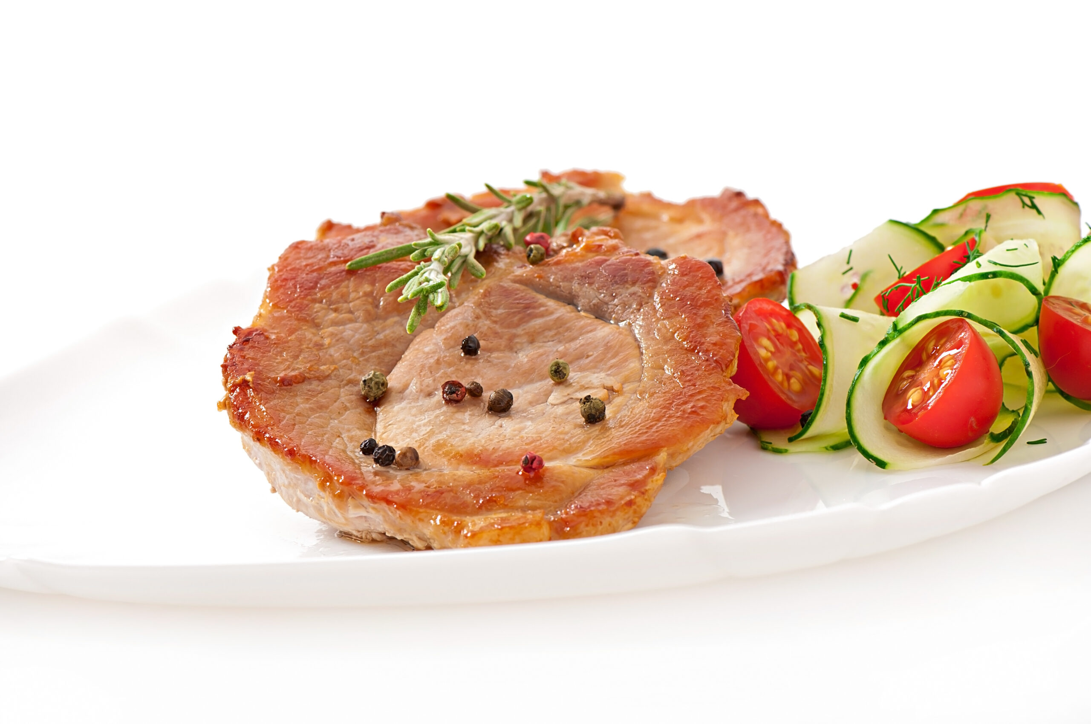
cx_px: 546
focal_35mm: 158
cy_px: 362
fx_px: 4767
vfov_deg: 8.7
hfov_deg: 13.1
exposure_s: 1/200
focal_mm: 105
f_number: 10
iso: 100
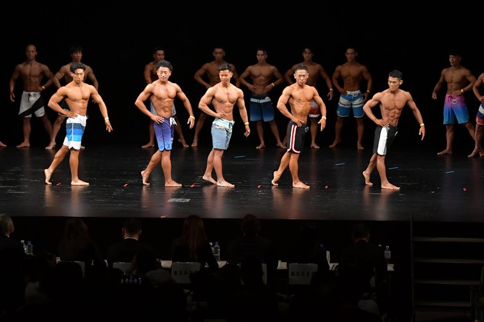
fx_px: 1707
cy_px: 161
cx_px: 242
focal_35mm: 127
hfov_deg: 16.1
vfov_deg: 10.8
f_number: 5.6
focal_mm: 85
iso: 3200
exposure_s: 1/400
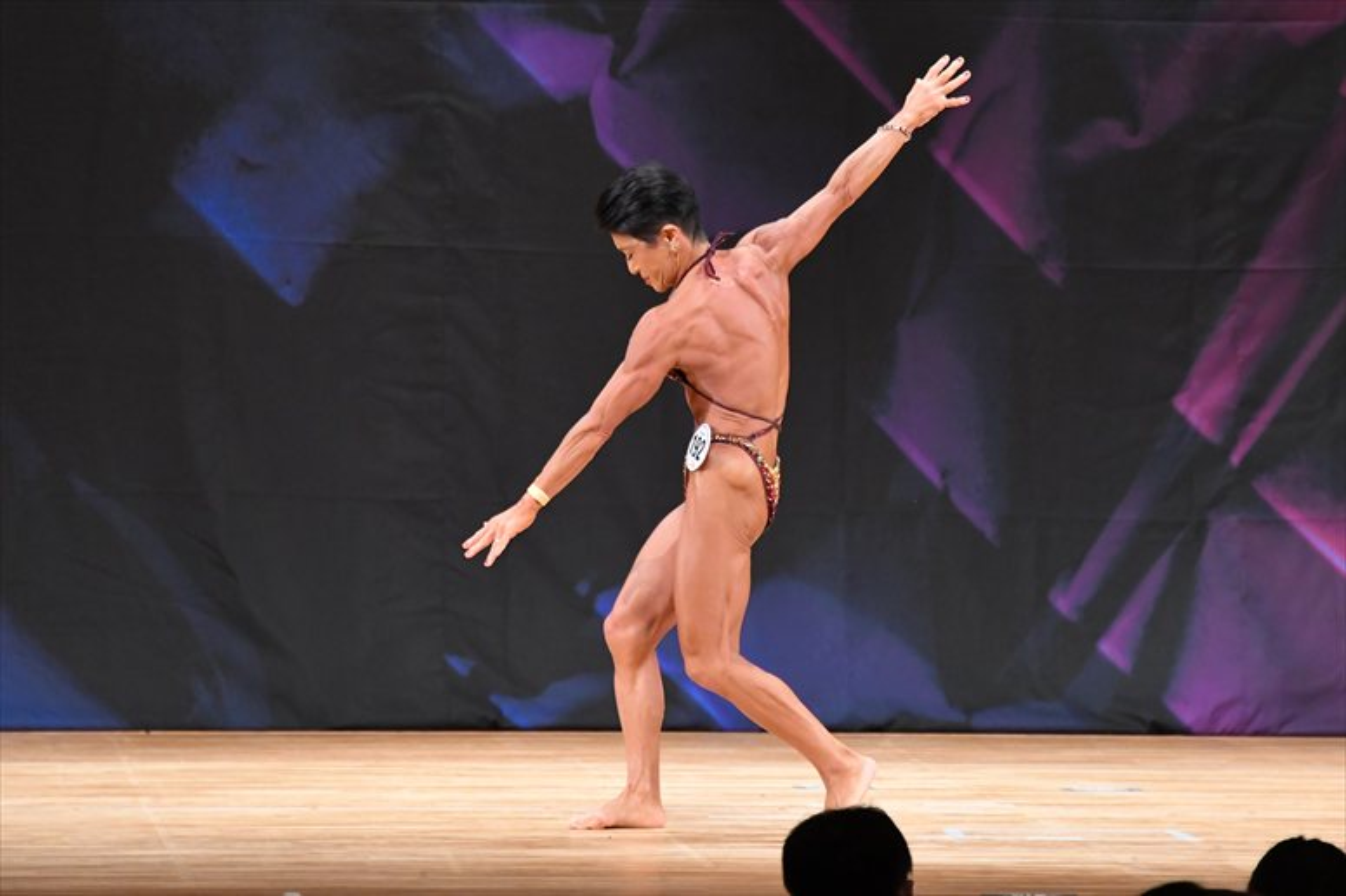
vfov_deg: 4.6
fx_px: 11211
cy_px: 448
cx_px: 673
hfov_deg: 6.9
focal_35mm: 300
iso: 4500
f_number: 5.6
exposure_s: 1/400
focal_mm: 200
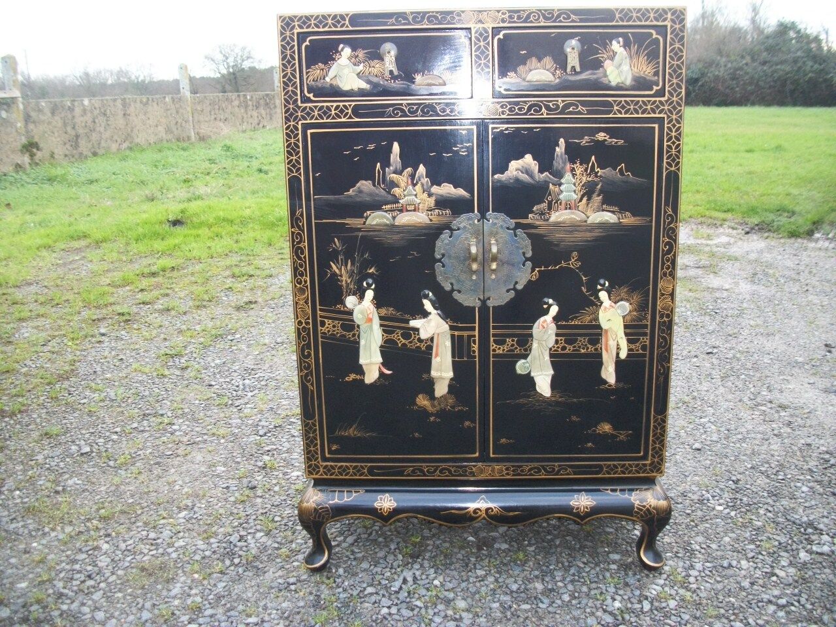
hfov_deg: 56.8
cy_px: 314
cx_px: 418
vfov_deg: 44.2
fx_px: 773
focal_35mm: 32
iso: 160
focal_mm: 5.7
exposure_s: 1/60
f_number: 2.9
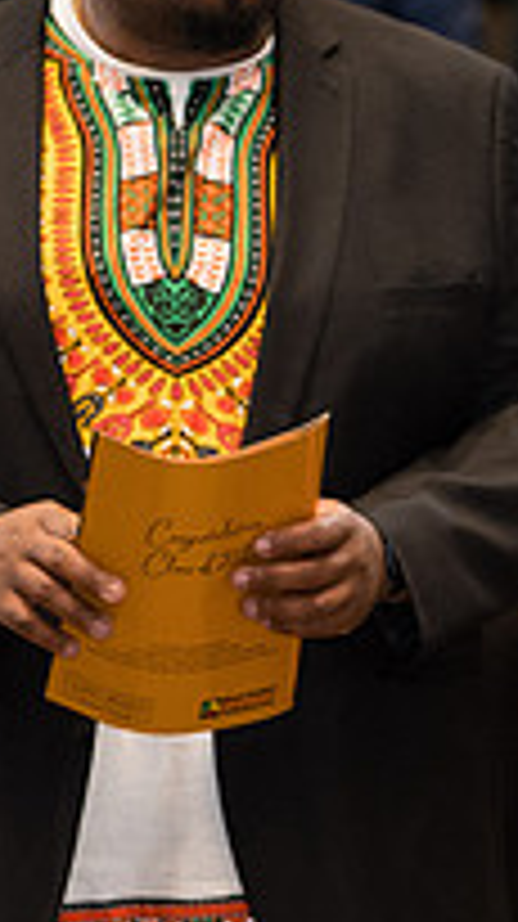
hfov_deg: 2.9
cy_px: 371
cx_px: 59
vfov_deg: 5.1
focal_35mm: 421
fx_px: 10301
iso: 3200
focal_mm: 142
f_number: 4
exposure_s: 1/250
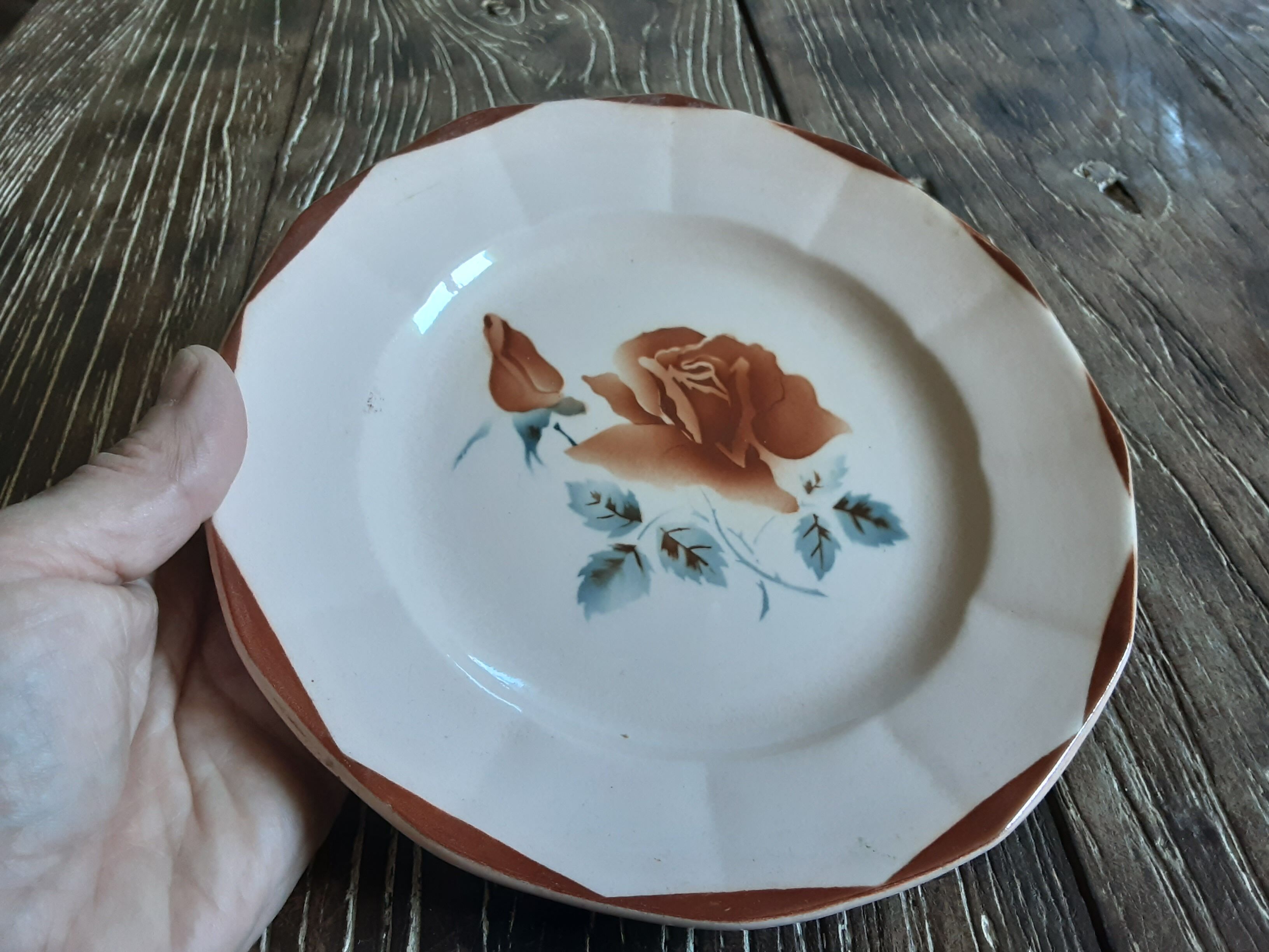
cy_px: 476
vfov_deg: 49.7
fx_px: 1026
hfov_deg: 63.4
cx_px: 634
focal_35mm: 28
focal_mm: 2.9
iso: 125
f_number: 1.9
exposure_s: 1/50
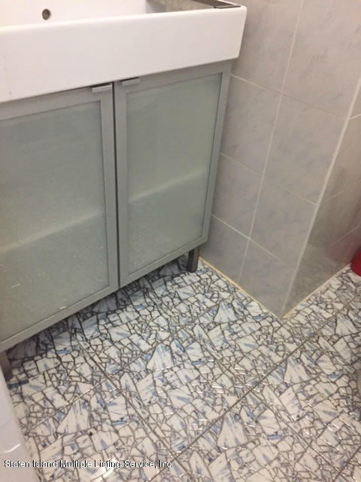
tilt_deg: -37.5
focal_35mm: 29
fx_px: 403
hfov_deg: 48.2
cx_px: 180
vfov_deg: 61.7
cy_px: 241
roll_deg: -3.8
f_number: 2.2
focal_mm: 4.15
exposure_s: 1/30
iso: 250
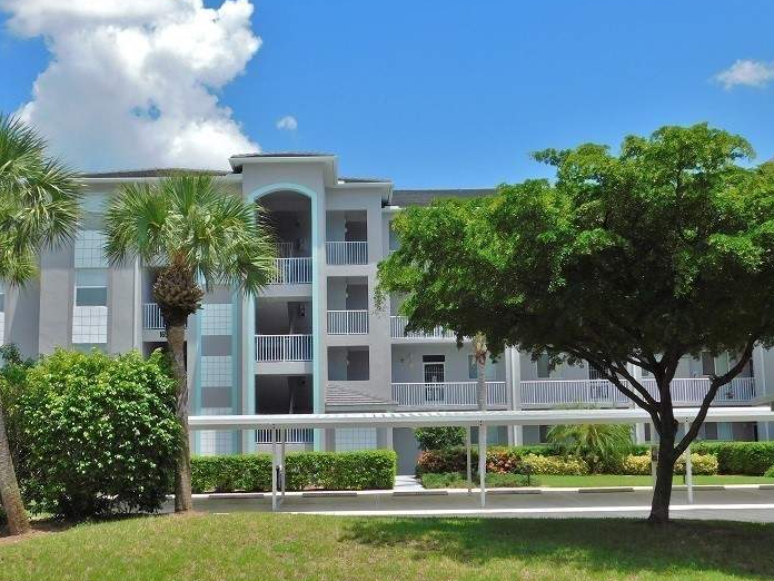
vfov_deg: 31.5
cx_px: 369
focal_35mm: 46
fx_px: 1029
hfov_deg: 41.2
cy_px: 286
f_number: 3.6
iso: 125
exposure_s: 1/1250
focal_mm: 7.1
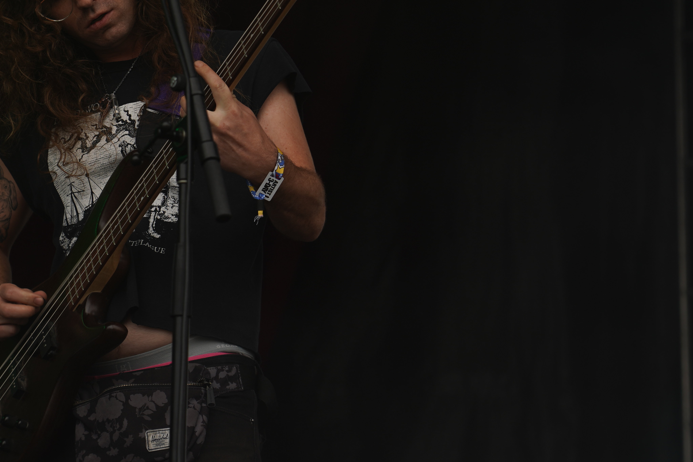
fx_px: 2964
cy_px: 140
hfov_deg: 13.3
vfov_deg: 8.9
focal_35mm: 154
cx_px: 275
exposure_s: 1/250
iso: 100
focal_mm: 105
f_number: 5.6
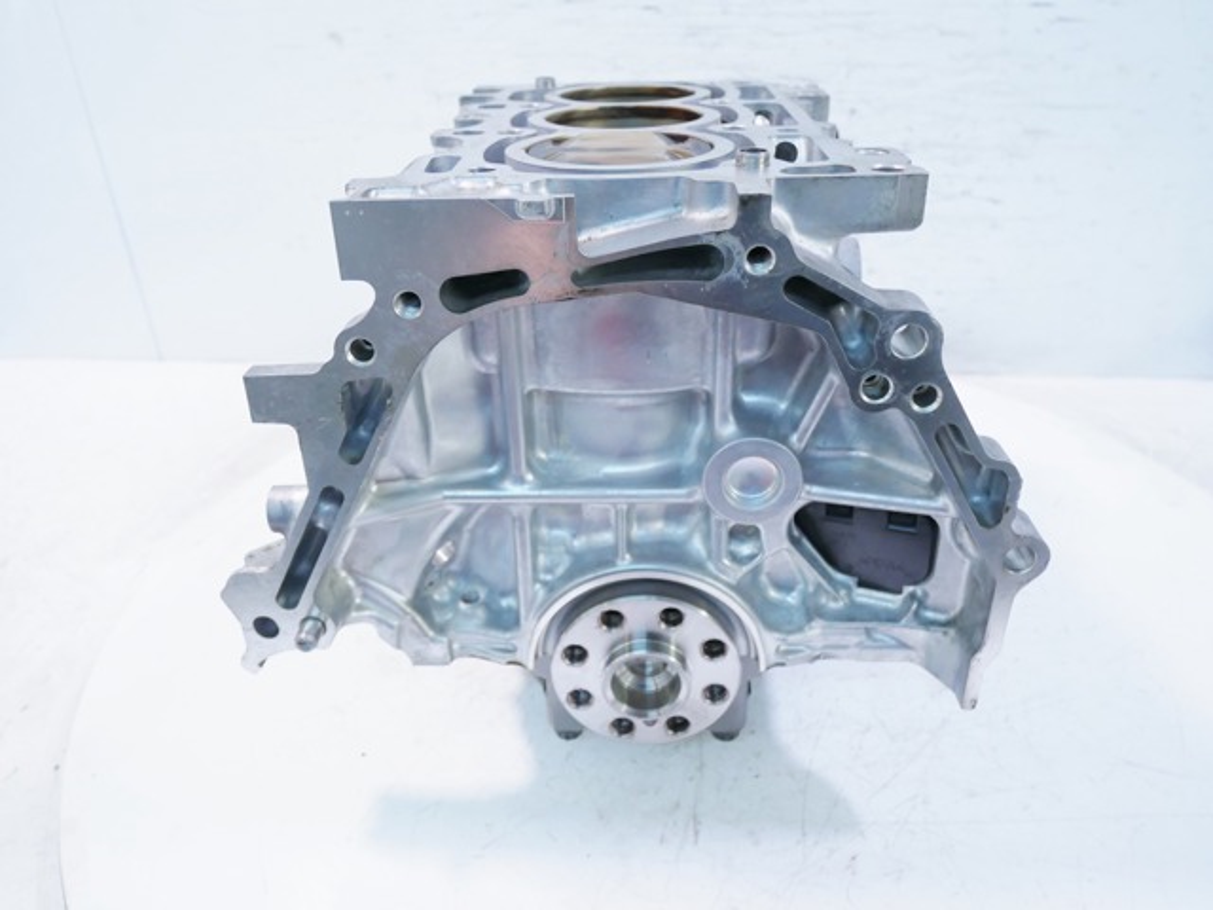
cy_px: 455
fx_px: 981
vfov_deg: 49.7
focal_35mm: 28
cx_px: 606
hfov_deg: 63.4
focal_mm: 14
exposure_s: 1/60
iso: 400
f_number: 3.6
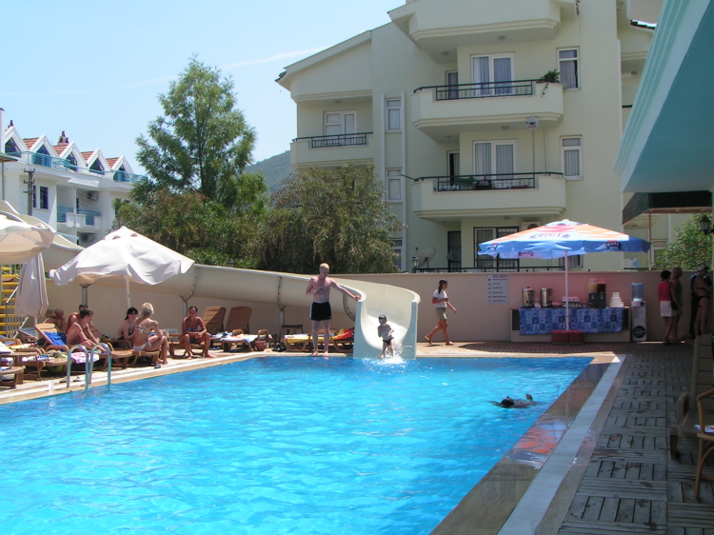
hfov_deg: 47.9
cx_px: 357
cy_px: 268
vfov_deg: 36.8
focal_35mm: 39
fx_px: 804
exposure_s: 1/400
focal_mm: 6
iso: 50
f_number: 5.6
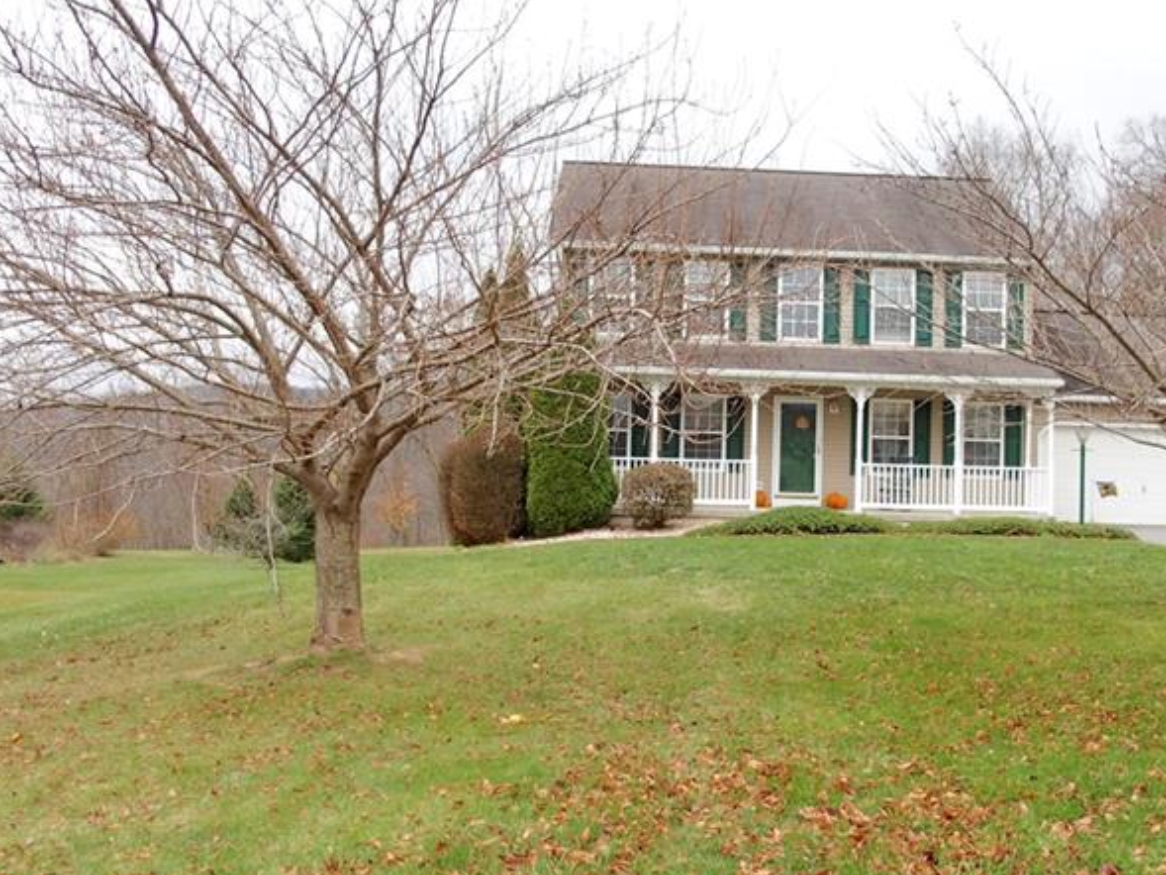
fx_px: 1280
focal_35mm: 38
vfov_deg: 37.7
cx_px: 752
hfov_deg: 48.3
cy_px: 420
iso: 100
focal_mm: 6
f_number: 3.2
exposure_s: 1/125
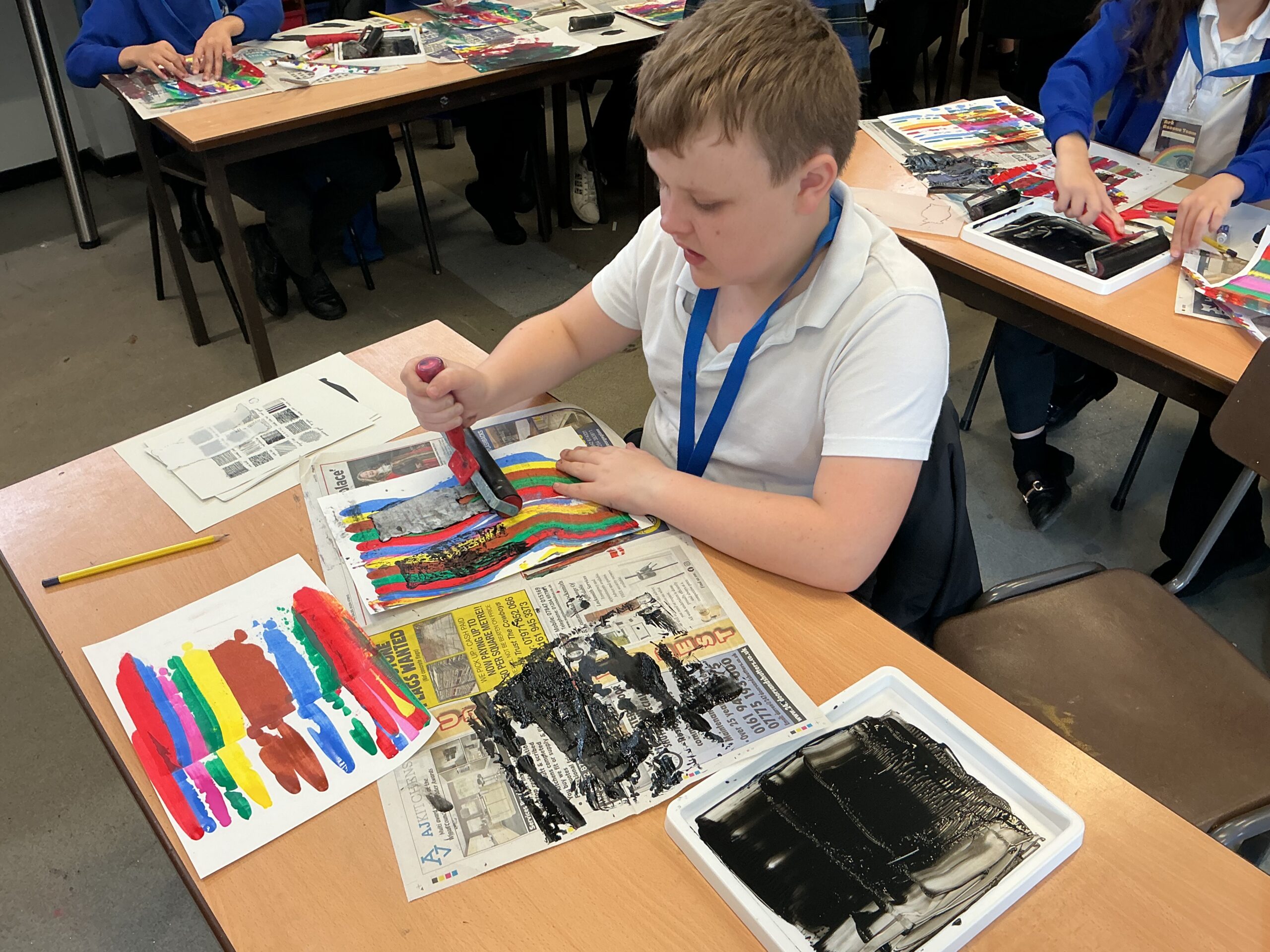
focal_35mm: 29
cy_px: 476
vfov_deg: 48.2
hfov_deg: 61.7
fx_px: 1064
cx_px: 635
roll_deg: +2.0
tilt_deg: -38.7
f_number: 1.8
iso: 50
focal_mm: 3
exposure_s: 1/60
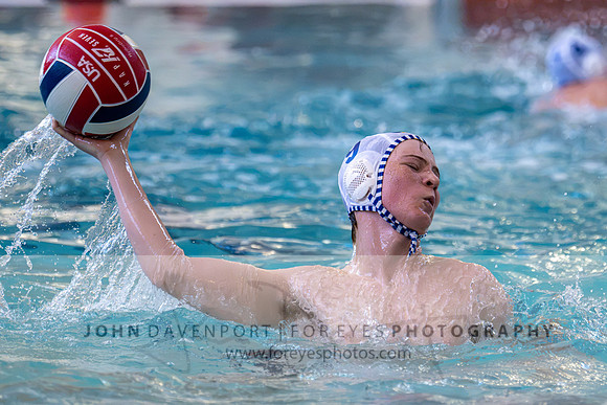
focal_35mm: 272
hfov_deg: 7.6
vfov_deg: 5.1
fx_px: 4583
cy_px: 145
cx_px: 423
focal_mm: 195
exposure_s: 1/1000
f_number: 4
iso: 9000
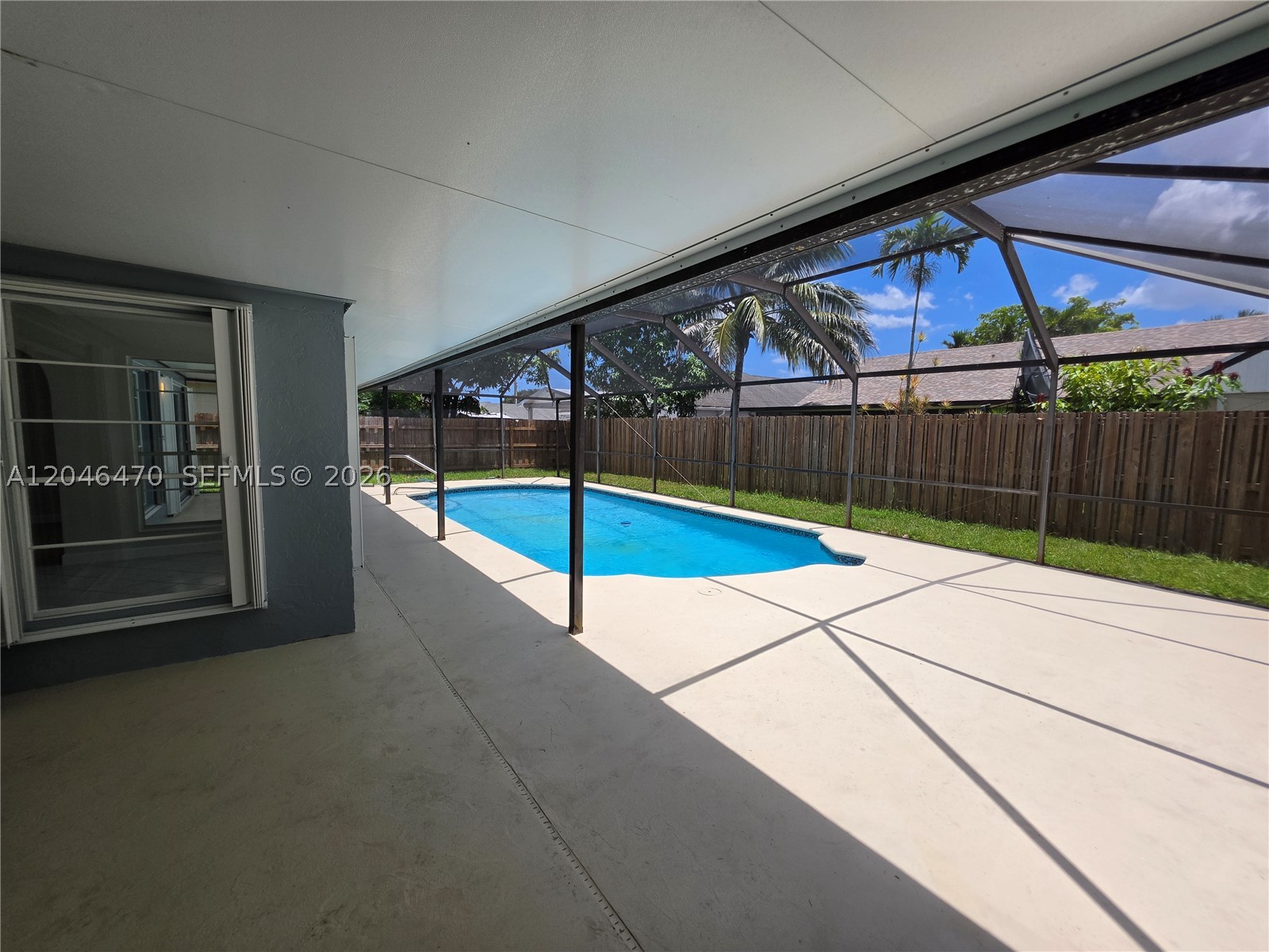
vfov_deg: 89.9
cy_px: 476
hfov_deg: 106.2
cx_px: 634
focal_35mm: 13
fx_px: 477
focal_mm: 2.2
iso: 32
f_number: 1.9
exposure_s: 1/1804
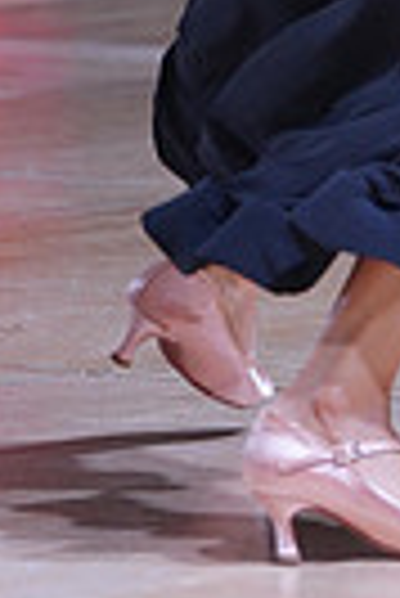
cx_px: -326
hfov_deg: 2.7
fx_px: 8311
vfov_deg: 4.1
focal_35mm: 500
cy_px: -576
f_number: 4
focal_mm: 115
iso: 800
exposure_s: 1/400
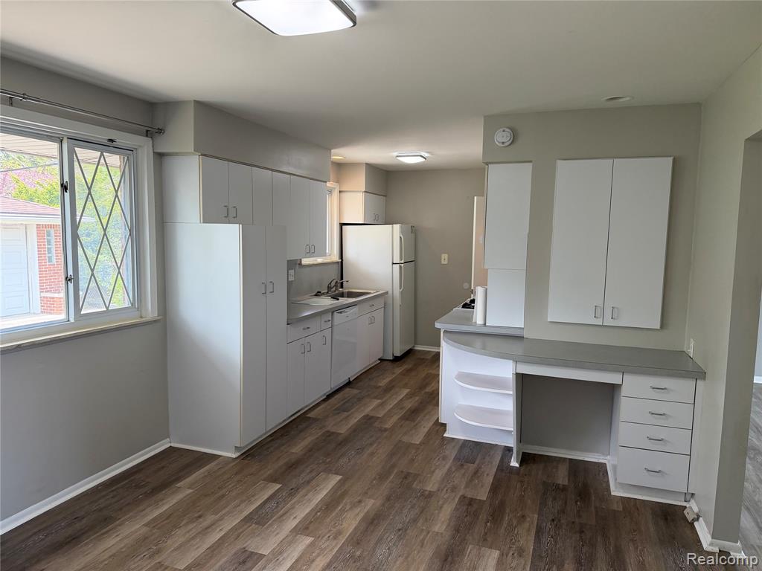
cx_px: 381
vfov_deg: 56.8
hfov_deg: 71.6
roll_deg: -1.2
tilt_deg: -6.6
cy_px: 286
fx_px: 528
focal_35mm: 24
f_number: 1.78
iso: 200
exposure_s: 1/227
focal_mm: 6.76
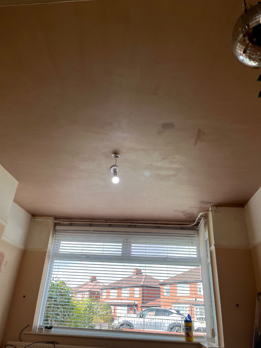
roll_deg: -3.6
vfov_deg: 67.3
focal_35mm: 26
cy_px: 174
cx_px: 130
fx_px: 261
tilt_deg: +26.7
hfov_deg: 53.1
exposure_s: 1/161
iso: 40
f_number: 1.6
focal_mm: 5.1
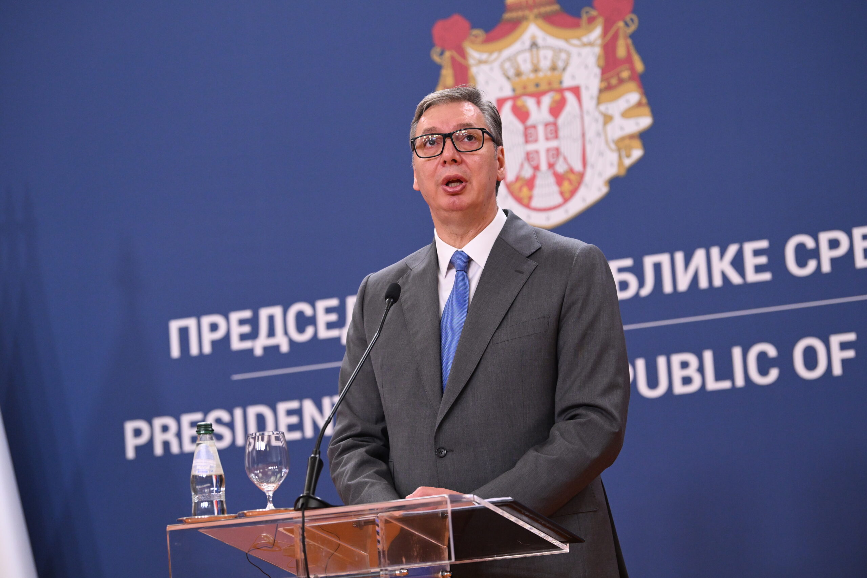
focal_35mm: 135
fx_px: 3251
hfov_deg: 15.2
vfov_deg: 10.2
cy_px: 289
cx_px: 434
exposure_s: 1/400
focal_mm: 135
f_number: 4
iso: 3200
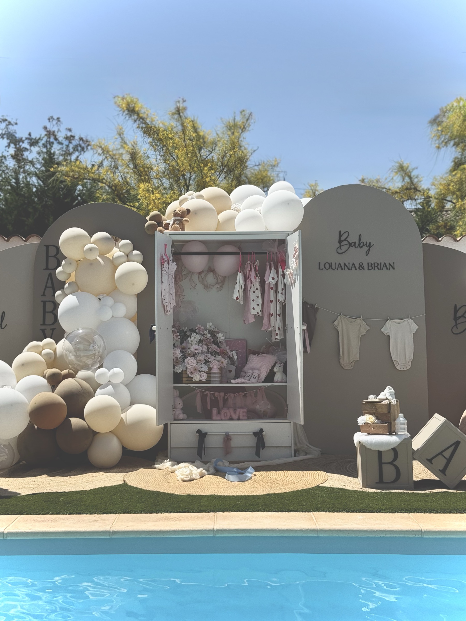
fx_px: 862
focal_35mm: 48
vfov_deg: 39.7
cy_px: 310
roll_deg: -0.4
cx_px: 233
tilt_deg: +2.0
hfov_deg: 30.3
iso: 64
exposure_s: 1/6410
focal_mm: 6.76
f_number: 1.78
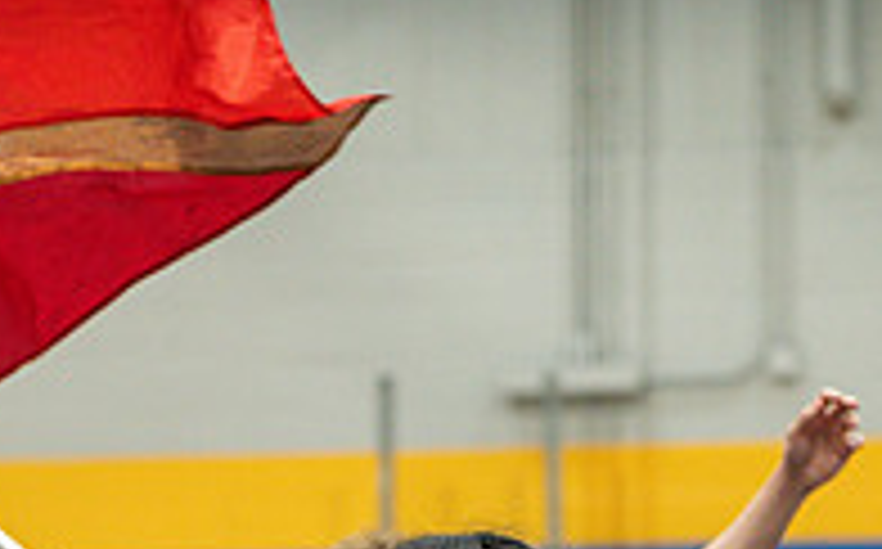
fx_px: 6747
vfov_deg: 4.6
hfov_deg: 7.5
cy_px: 1004
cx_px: 387
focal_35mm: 281
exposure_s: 1/500
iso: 6400
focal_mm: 120
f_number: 4
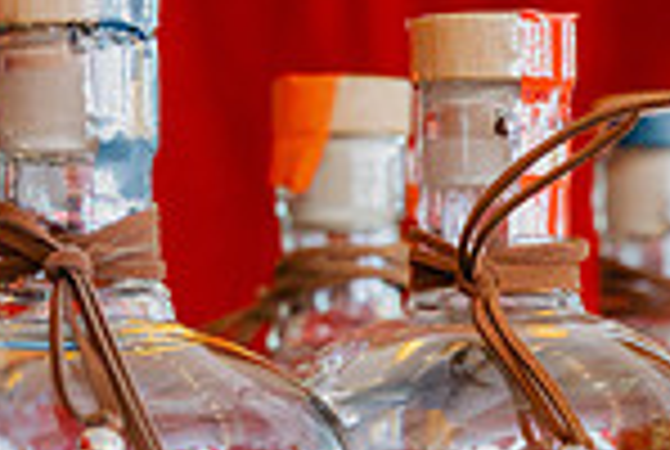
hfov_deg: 8.9
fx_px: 4308
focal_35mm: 231
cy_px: 560
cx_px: 594
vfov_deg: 5.9
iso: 10000
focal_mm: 57
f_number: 5.6
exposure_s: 1/100
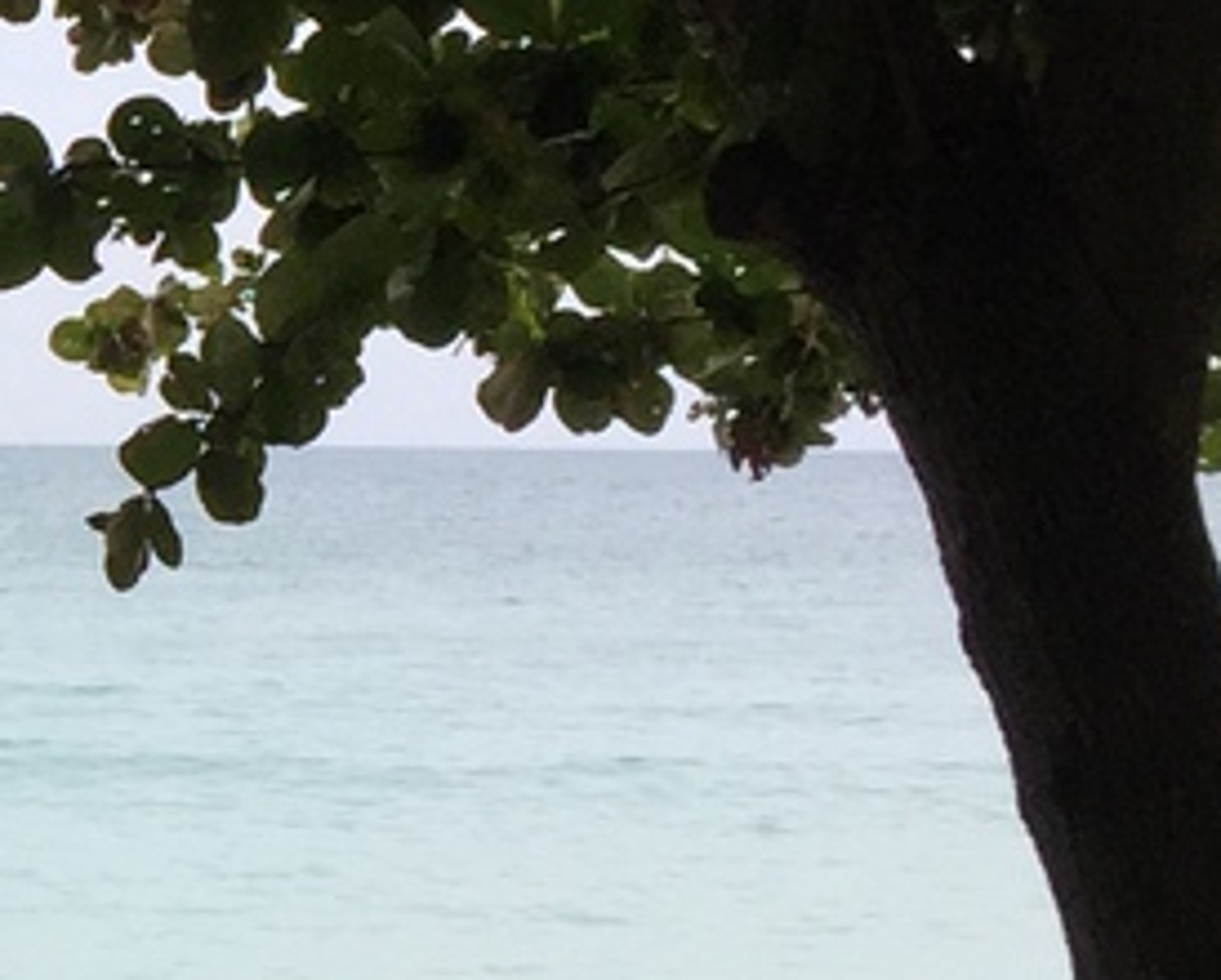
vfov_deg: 9.4
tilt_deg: -0.1
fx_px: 5971
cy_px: 486
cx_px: -1520
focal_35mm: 165
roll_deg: -1.1
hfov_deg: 10.4
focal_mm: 4.15
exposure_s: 1/1364
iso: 32
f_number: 2.2
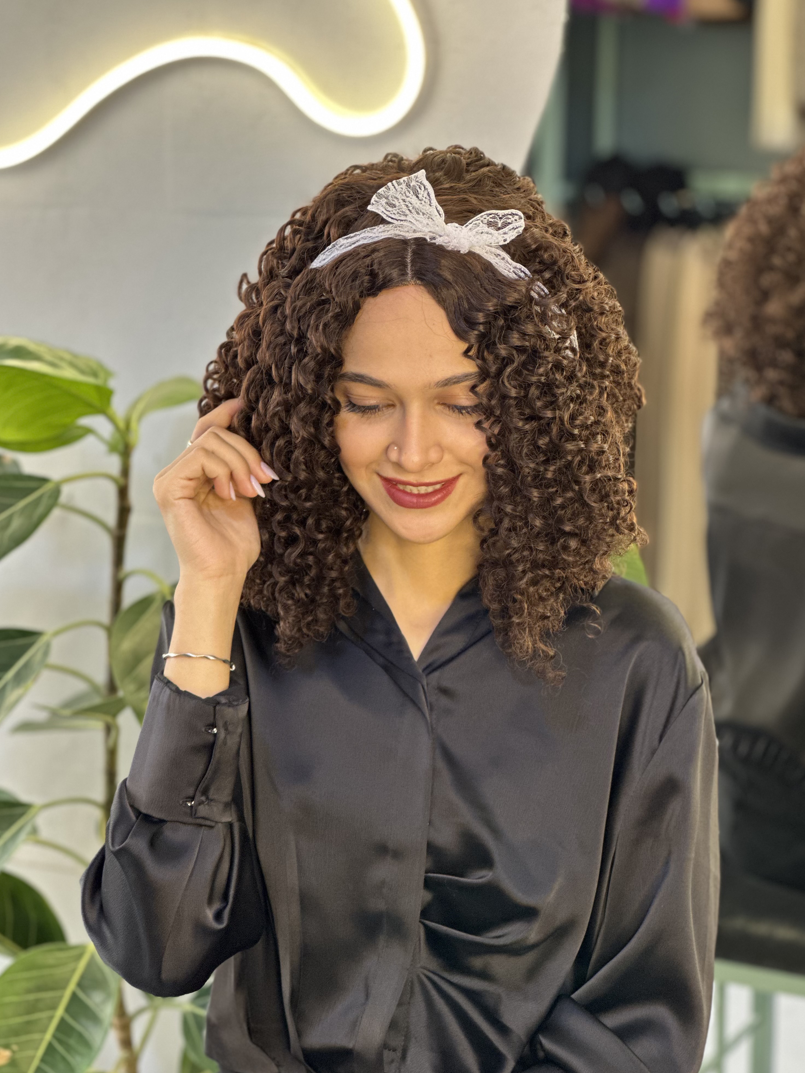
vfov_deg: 24.7
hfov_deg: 18.7
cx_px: 405
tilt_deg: -9.5
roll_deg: -0.7
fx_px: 2450
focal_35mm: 79
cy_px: 541
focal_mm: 9
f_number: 2.8
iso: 160
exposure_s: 1/33
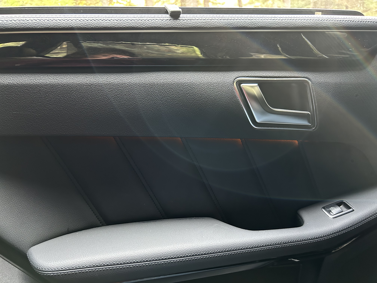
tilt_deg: -15.0
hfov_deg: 67.3
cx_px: 188
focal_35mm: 26
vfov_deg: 53.1
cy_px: 142
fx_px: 283
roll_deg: +2.2
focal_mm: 5.7
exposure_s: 1/42
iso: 500
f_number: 1.5
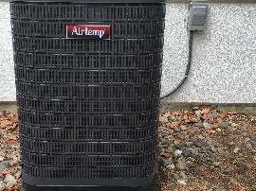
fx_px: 318
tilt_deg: -16.2
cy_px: 78
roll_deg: -1.2
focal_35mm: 43
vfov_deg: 33.5
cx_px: 109
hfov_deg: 43.8
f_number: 2.2
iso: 32
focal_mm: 4.15
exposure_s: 1/120
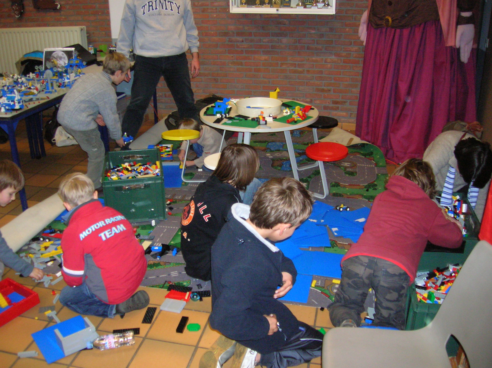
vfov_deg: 41.7
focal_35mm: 34
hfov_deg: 54.0
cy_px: 184
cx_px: 246
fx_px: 483
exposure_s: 1/60.1
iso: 200
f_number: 2.9
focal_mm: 5.7
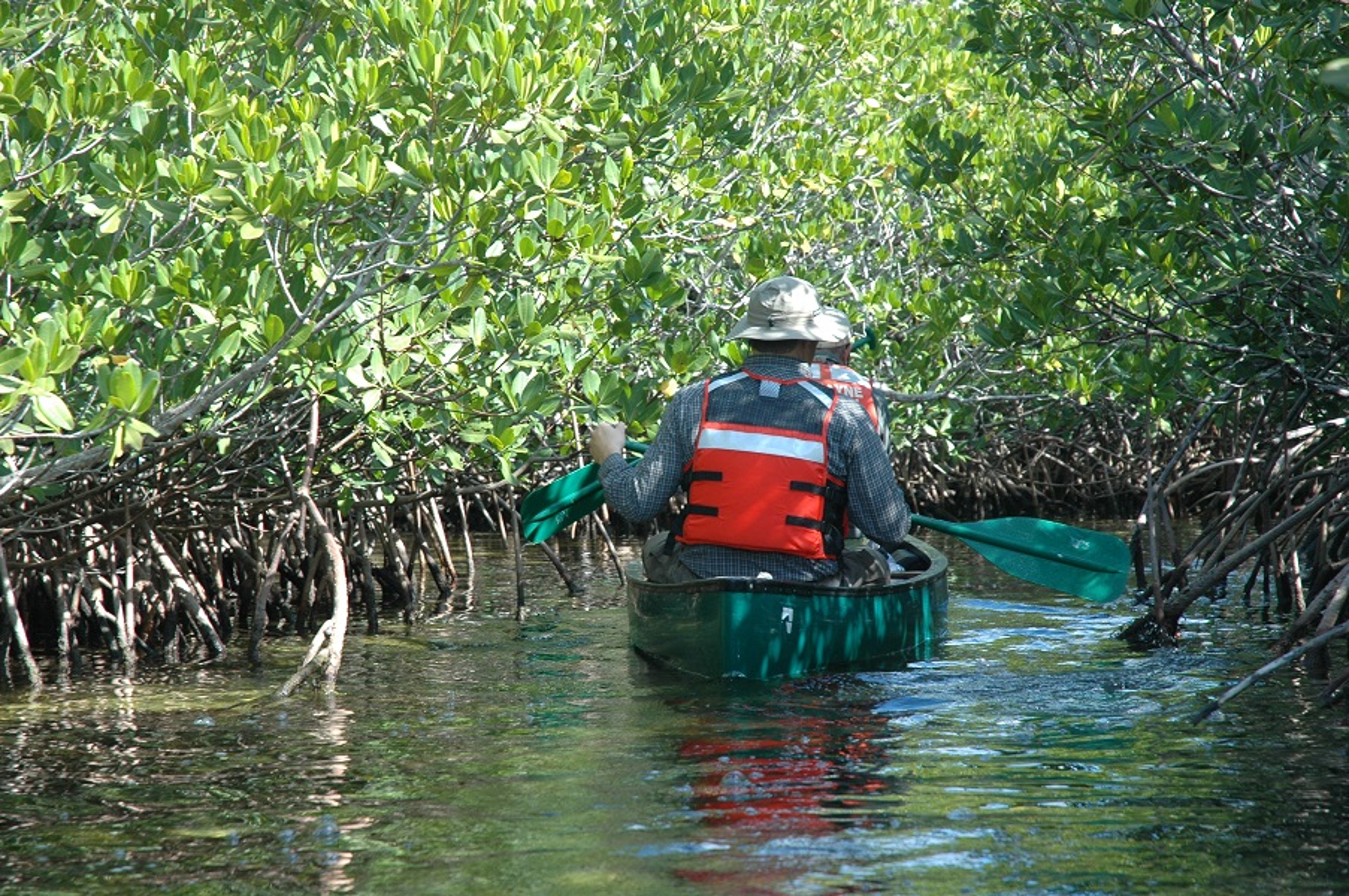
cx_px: 674
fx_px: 3930
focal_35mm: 105
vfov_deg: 13.0
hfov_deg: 19.5
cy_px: 448
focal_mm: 70
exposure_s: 1/160
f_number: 6.3
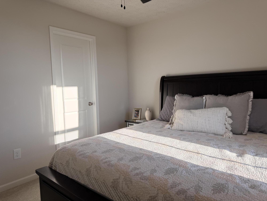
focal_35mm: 24
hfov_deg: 71.6
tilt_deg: -4.3
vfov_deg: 56.8
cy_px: 100
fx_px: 185
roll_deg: +1.1
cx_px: 134
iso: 100
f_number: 1.78
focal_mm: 6.76
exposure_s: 1/708
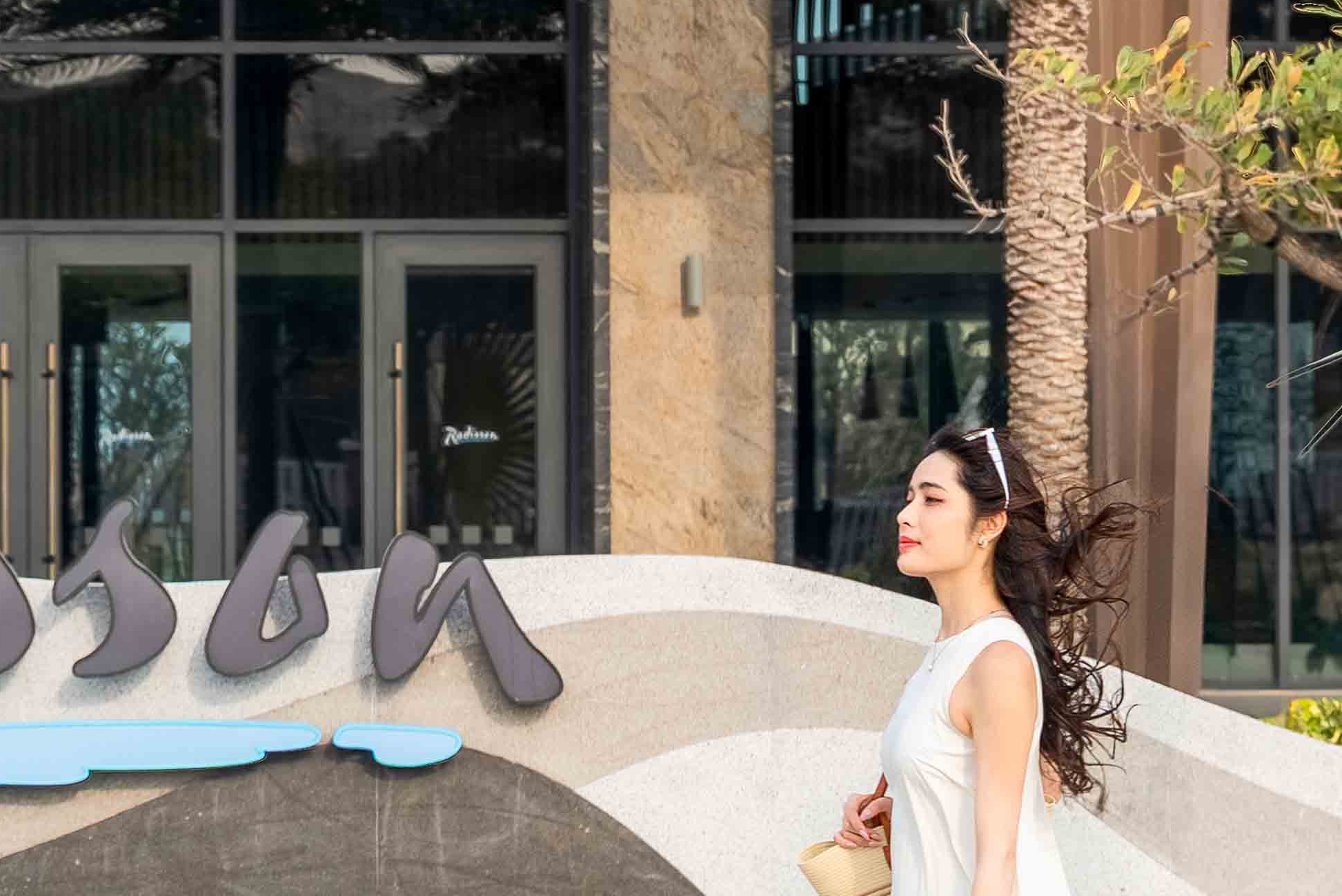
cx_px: -71
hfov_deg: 10.5
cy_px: 346
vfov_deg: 7.1
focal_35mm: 194
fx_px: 7243
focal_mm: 53.9
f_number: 6.3
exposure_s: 1/6400
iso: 250
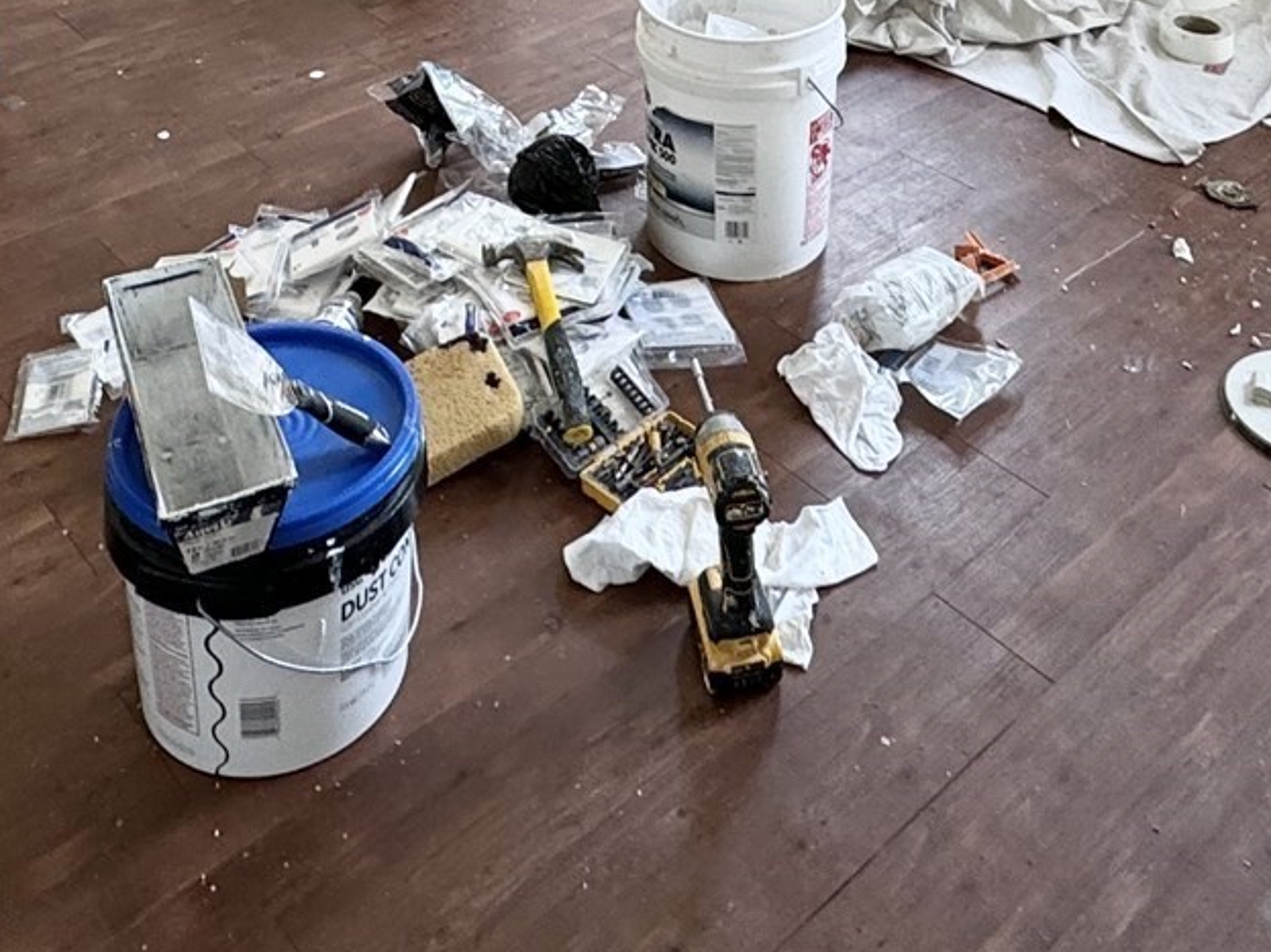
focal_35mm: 46
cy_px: -475
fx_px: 1689
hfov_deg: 41.2
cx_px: 637
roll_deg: -0.6
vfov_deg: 24.5
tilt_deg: -9.1
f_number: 2.2
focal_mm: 2.22
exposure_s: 1/99
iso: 50
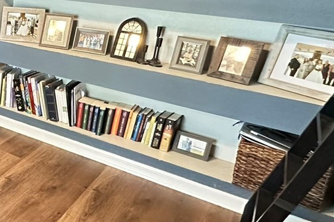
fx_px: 399
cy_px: 49
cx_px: -108
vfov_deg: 30.5
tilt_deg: -14.1
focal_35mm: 43
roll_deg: -1.4
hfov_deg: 32.8
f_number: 2.2
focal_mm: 2.22
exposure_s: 1/30
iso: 1250
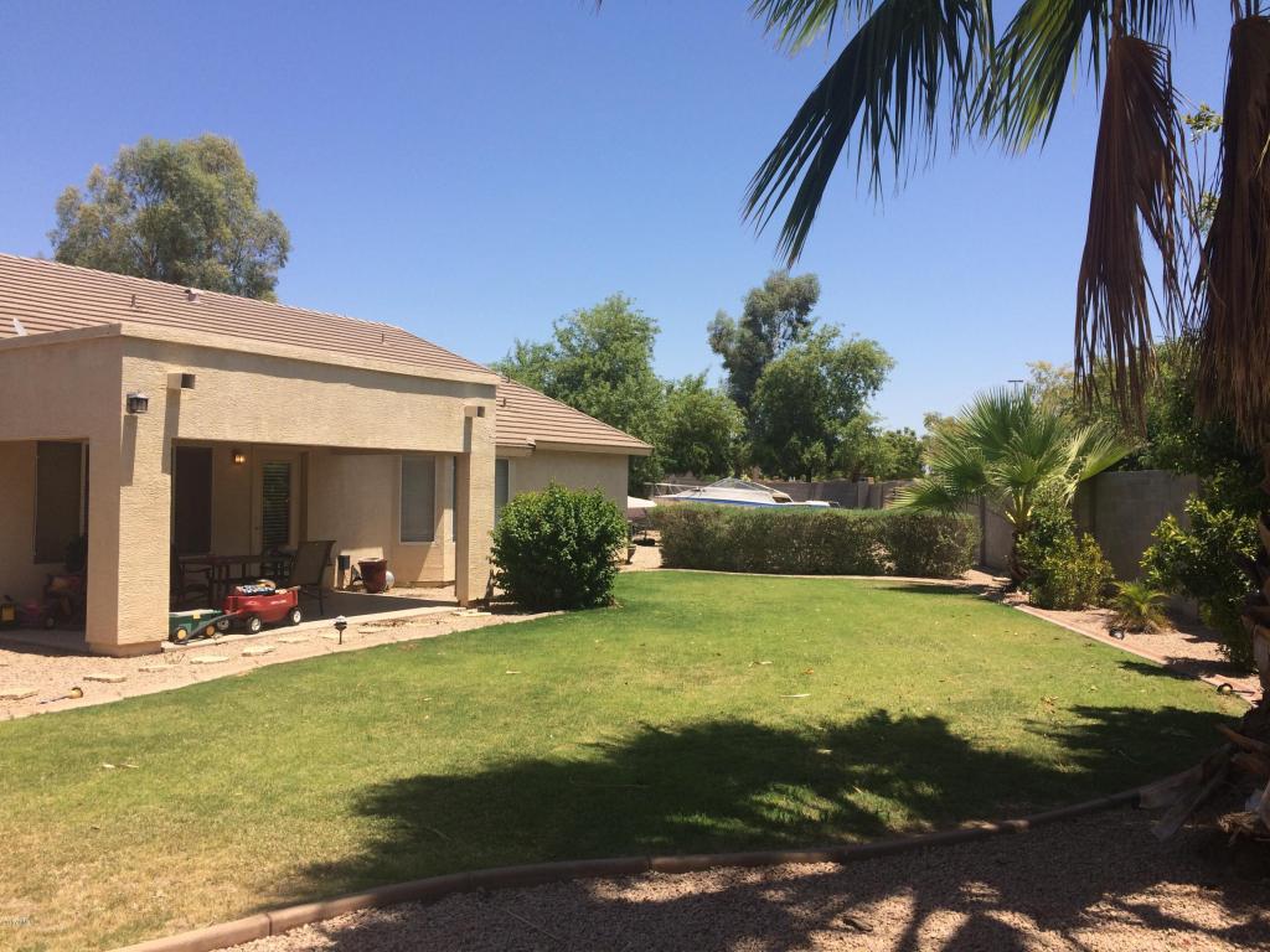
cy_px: 476
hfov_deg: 61.7
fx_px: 1064
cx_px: 635
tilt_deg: +0.5
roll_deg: +1.2
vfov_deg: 48.2
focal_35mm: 29
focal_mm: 4.15
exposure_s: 1/1709
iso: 32
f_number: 2.2
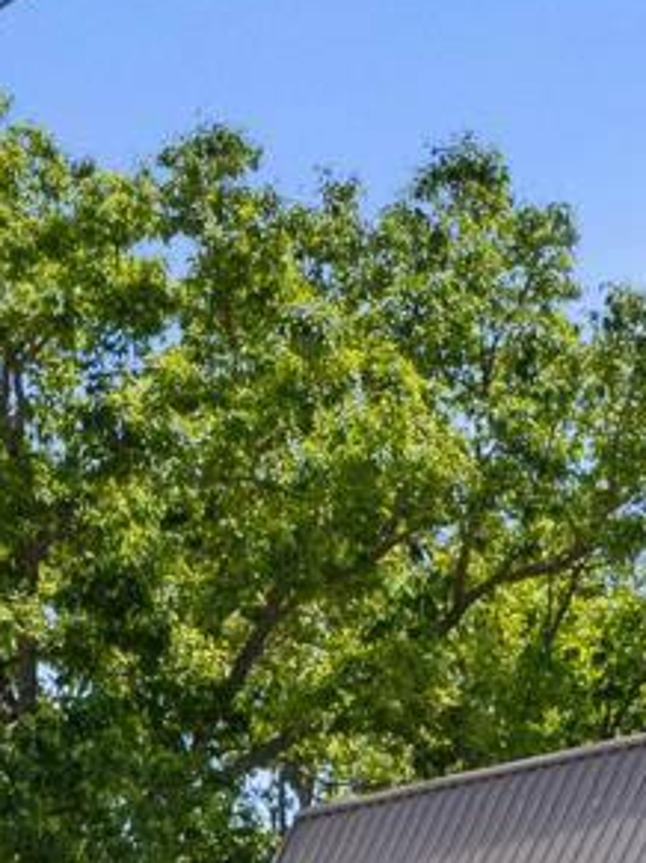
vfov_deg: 11.8
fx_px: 3981
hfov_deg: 8.3
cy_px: 1297
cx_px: 1656
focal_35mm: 160
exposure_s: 1/125
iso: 200
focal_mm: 12.9
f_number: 9
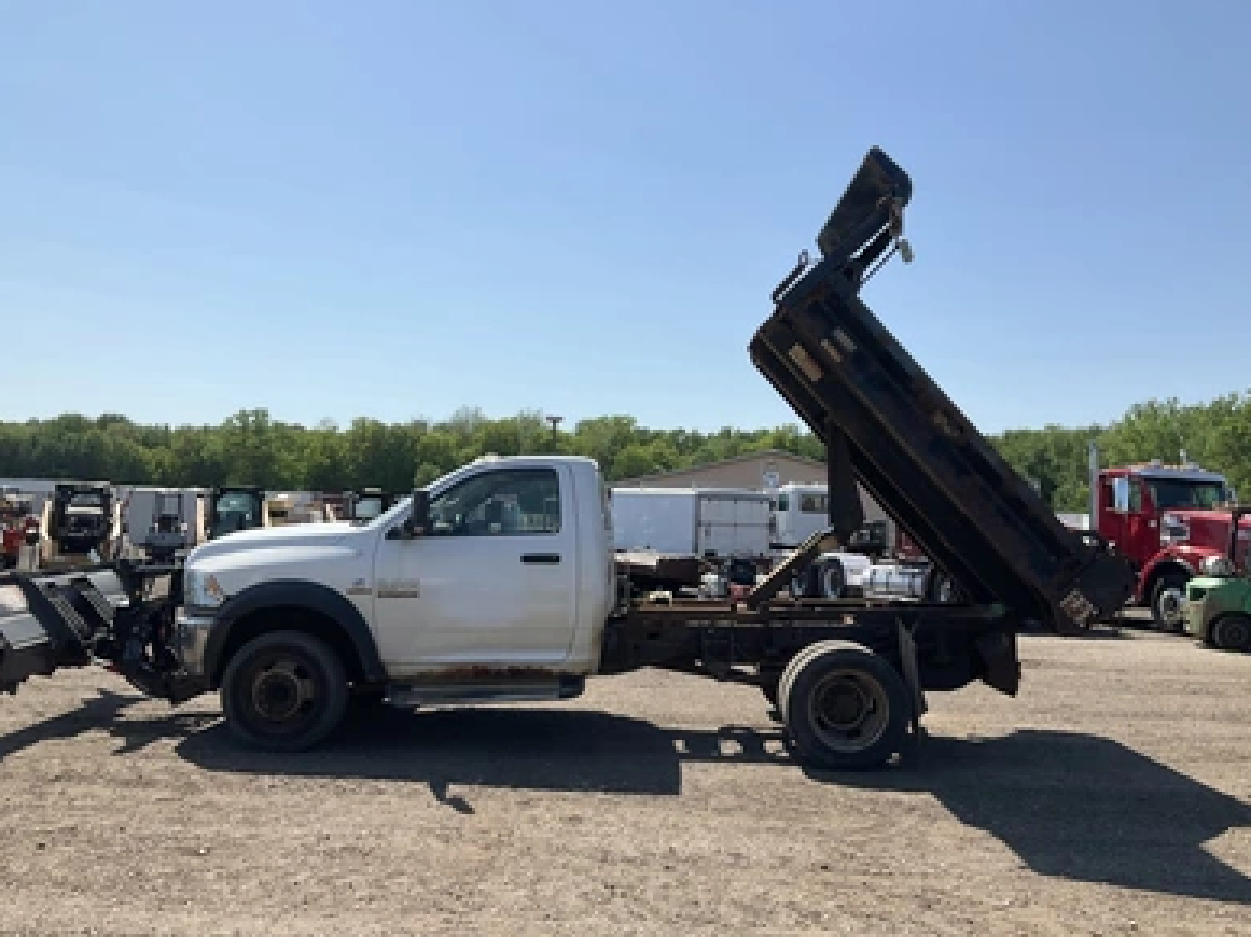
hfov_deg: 60.0
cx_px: 643
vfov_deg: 46.8
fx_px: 1084
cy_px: 481
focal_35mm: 30
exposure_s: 1/2801
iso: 25
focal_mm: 3
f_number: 1.8
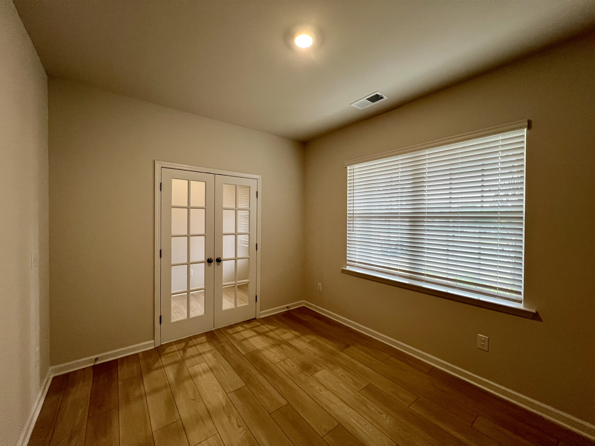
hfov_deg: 106.2
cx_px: 298
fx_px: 223
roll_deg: -0.3
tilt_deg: -2.0
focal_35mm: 13
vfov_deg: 89.9
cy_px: 223
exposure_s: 1/120
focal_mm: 1.57
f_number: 1.8
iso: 200
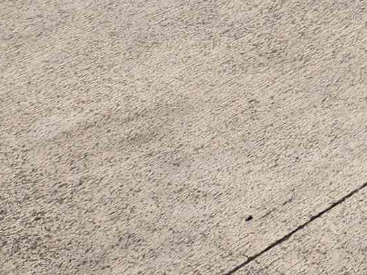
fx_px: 1378
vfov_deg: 9.6
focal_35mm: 130
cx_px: 999
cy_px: -464
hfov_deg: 11.3
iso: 20
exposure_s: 1/2524
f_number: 1.8
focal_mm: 5.4
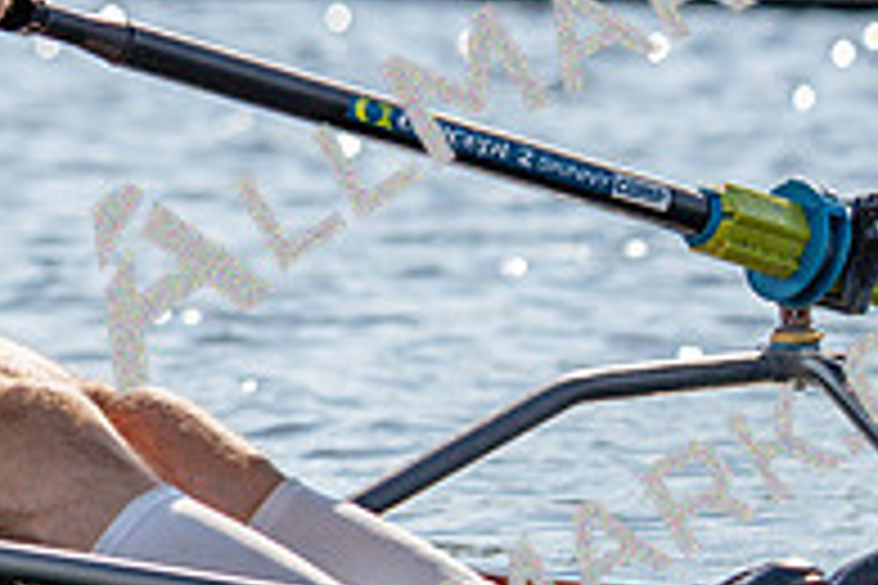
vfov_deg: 2.3
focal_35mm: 594
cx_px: -293
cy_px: -29
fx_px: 14486
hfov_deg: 3.5
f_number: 5.6
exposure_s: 1/1600
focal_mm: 200
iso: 200
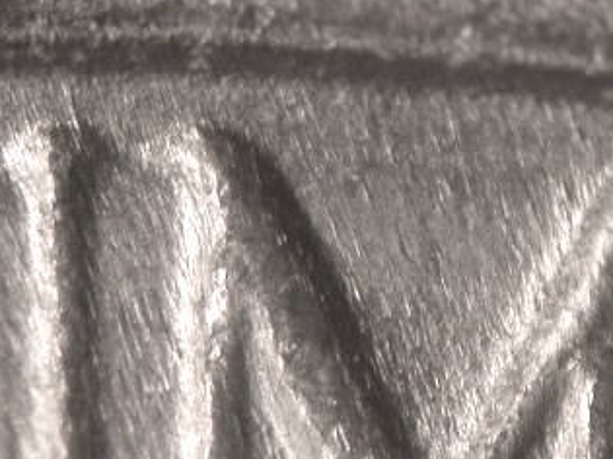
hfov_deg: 7.2
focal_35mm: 274
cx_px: 274
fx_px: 4850
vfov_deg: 5.4
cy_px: 323
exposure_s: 1/7.7
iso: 100
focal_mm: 27.9
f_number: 4.7
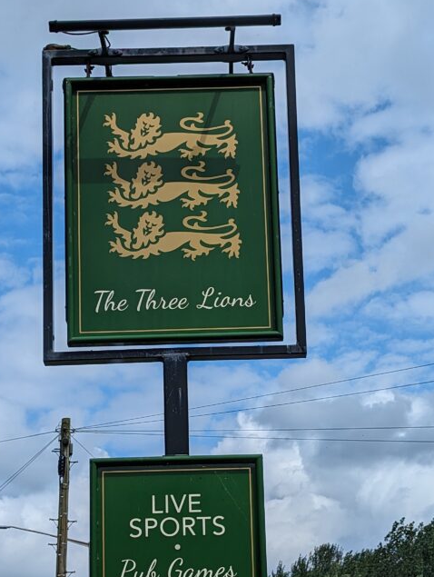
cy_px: 353
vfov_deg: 24.6
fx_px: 1318
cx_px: 197
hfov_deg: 18.7
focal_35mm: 79
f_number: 1.68
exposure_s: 1/2096
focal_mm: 6.9
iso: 20
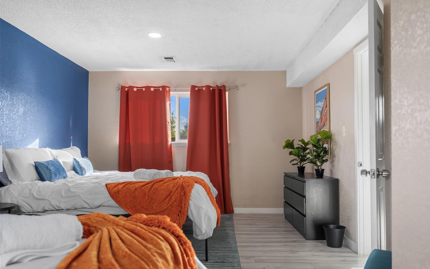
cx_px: 218
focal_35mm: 30
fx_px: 352
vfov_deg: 41.8
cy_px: 142
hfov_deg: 62.9
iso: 160
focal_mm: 29
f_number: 4
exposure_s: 1/15
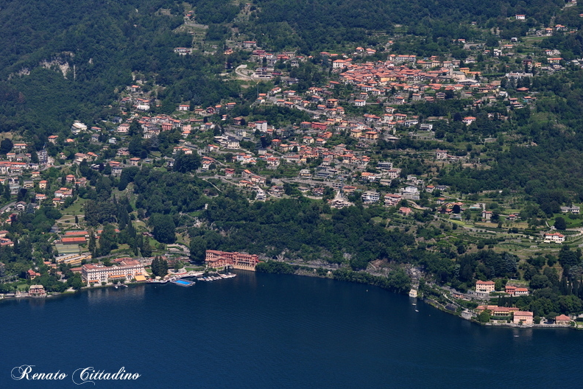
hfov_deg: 19.3
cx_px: 292
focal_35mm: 106
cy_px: 194
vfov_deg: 12.9
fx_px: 1716
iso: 200
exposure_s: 1/2000
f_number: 5.6
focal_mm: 70
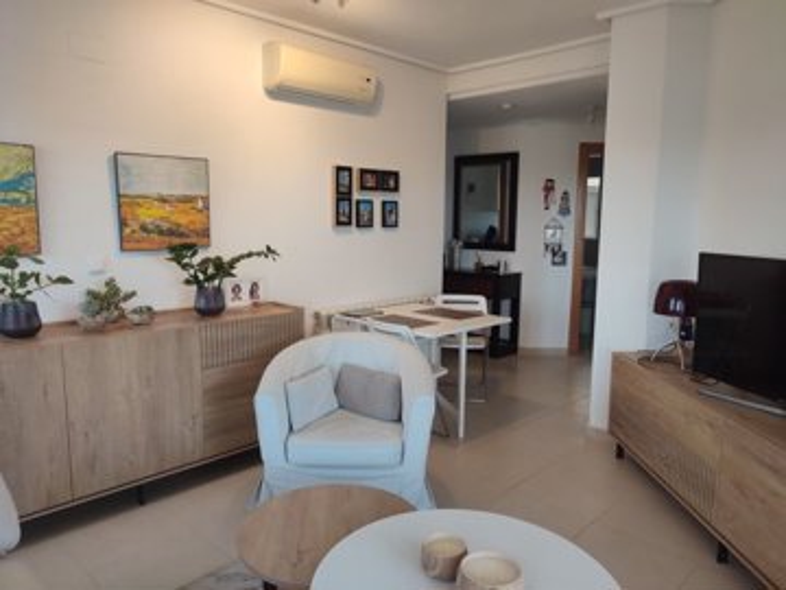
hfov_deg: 69.4
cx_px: 393
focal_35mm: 25
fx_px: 568
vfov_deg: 54.9
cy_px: 295
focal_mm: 6.04
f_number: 1.9
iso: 91
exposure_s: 1/50
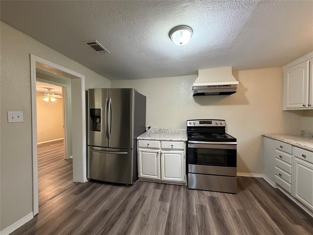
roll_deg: +0.3
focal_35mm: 14
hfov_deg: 102.1
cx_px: 156
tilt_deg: -1.9
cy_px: 118
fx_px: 127
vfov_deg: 85.7
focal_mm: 2.22
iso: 400
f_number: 2.2
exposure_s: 1/60
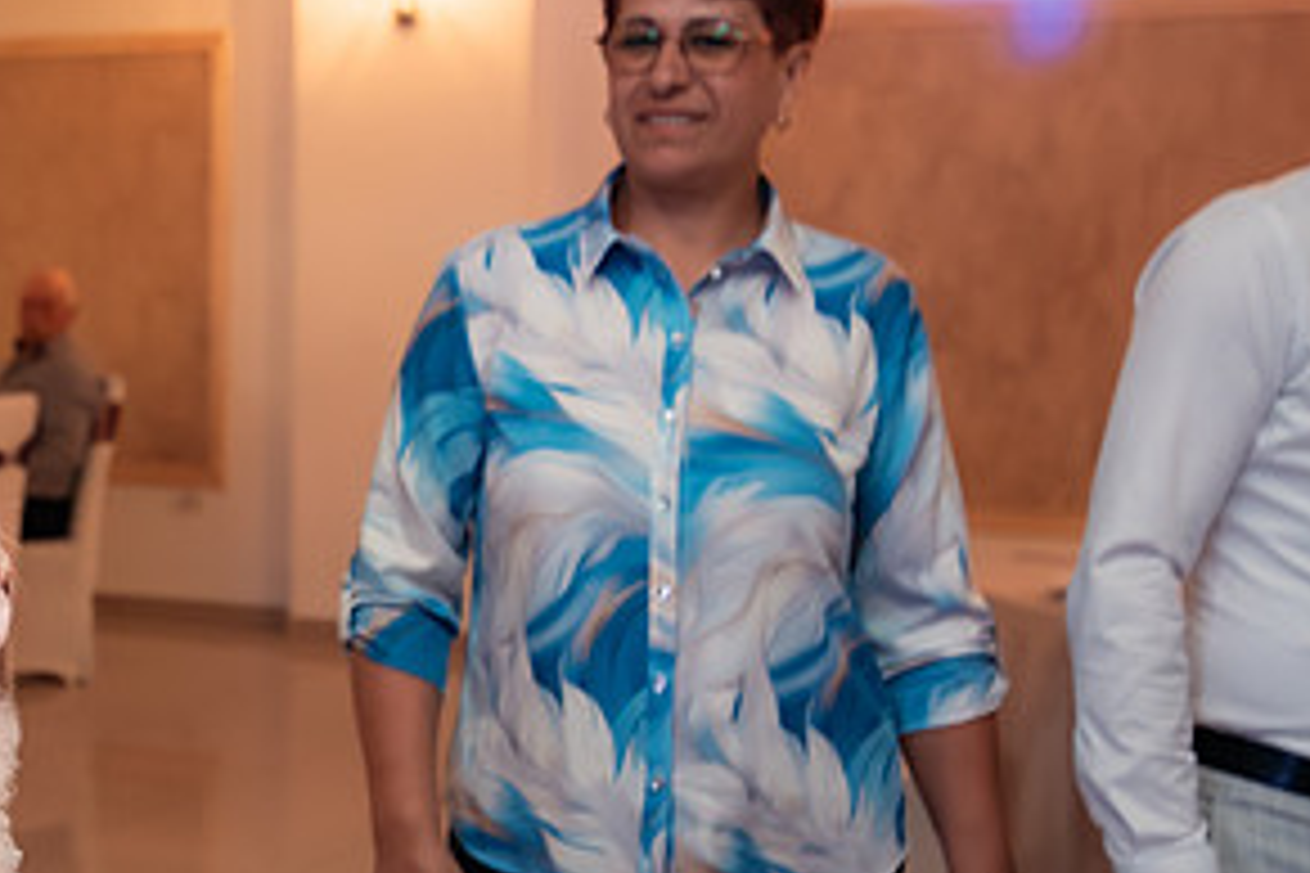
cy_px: 499
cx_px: -111
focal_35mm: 82
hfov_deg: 23.3
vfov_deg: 16.6
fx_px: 2984
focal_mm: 30
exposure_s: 1/200
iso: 1600
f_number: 2.8
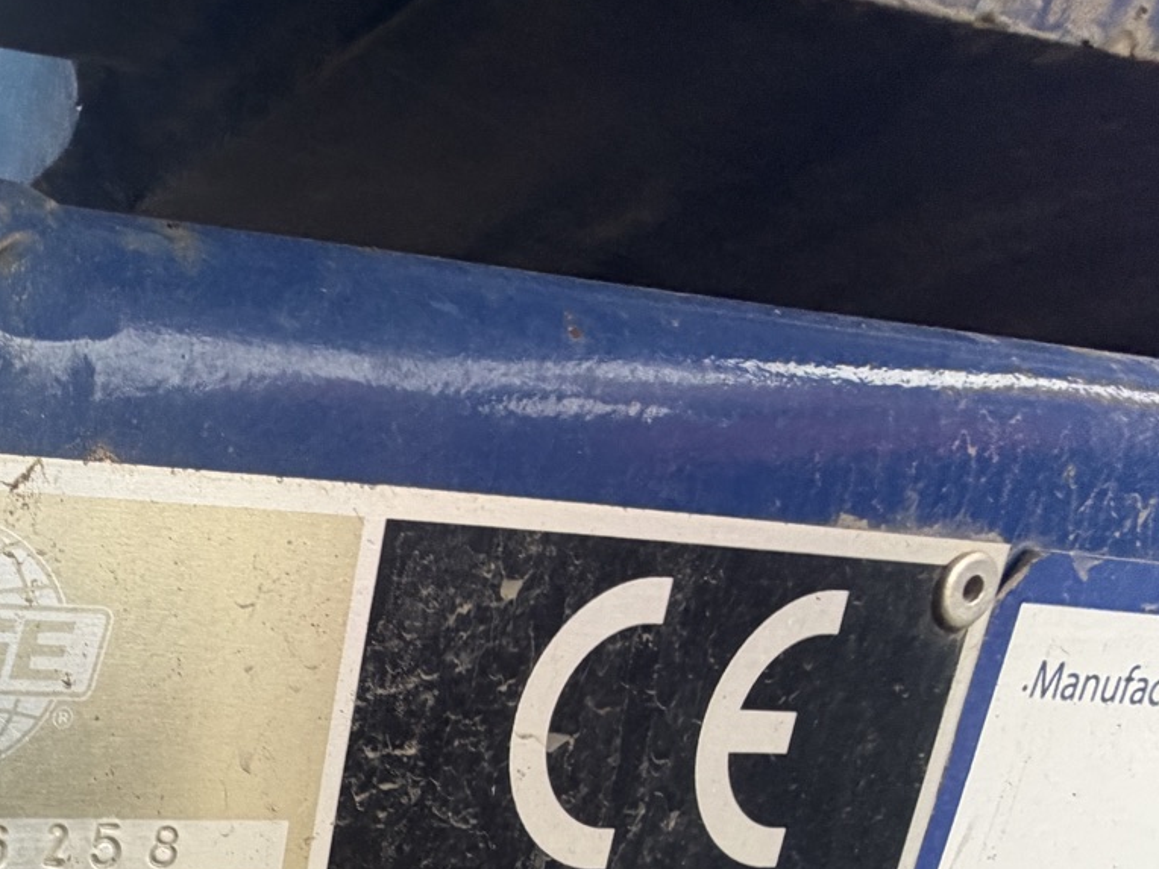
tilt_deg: -14.3
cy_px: 1002
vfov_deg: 35.3
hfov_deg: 40.8
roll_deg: -1.2
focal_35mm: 33
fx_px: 1105
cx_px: -194
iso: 125
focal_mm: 2.22
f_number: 2.2
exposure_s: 1/121
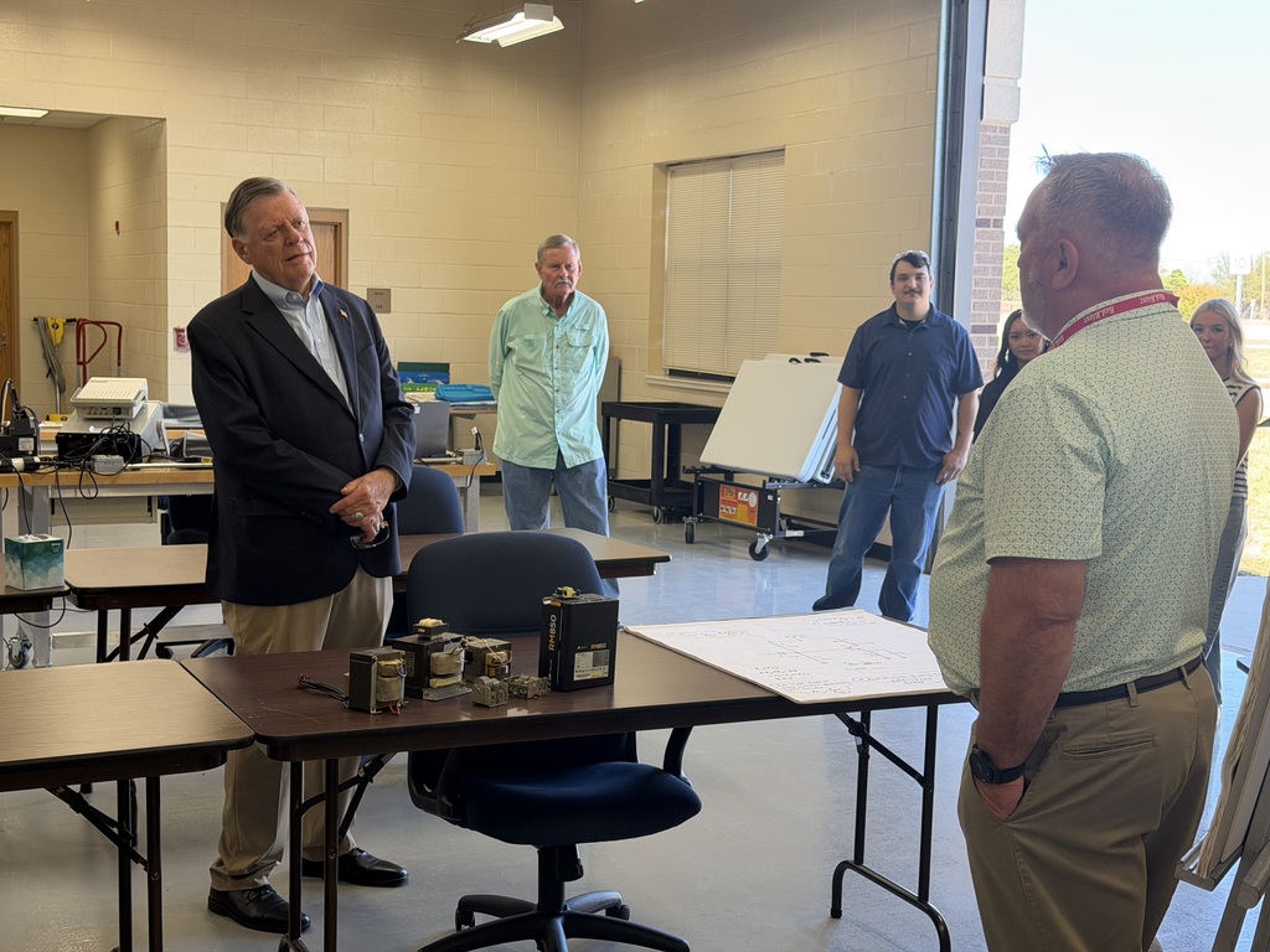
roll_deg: -1.4
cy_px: 476
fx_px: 1761
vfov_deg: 30.3
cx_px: 635
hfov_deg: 39.7
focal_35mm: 48
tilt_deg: -5.7
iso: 50
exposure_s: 1/120
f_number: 1.78
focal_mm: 6.76
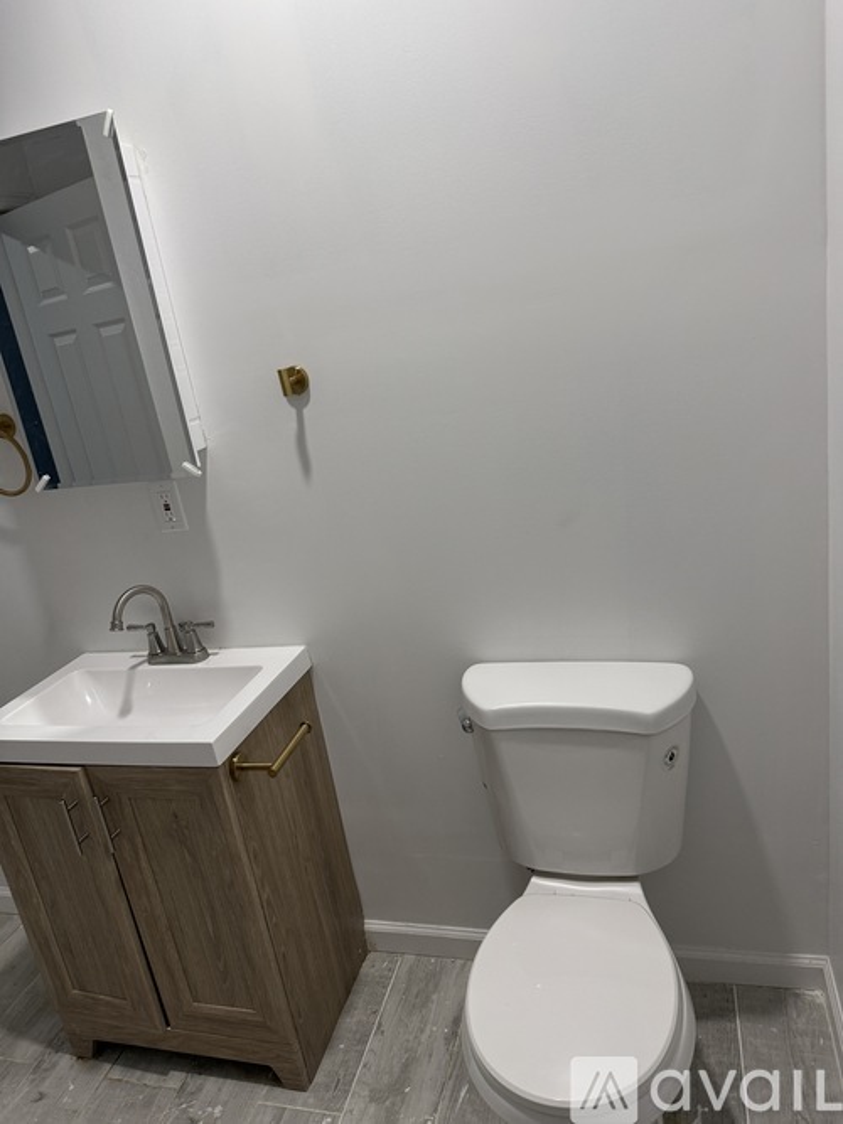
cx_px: 422
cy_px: 562
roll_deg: +8.9
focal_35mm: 24
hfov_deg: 56.8
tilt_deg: -16.5
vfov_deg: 71.6
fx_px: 780
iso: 200
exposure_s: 1/120
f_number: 1.78
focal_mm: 6.76
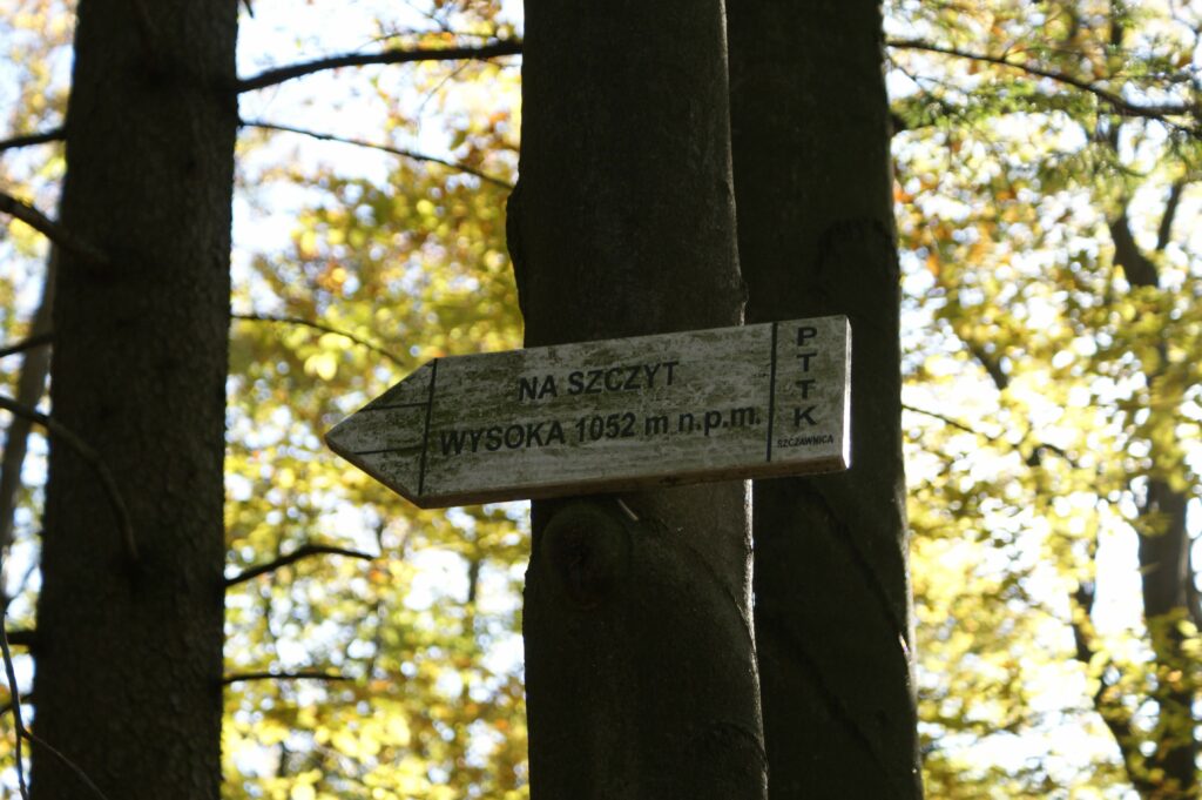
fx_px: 3503
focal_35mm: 105
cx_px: 601
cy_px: 400
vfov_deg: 13.0
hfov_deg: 19.5
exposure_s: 1/125
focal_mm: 70
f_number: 5.6
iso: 250
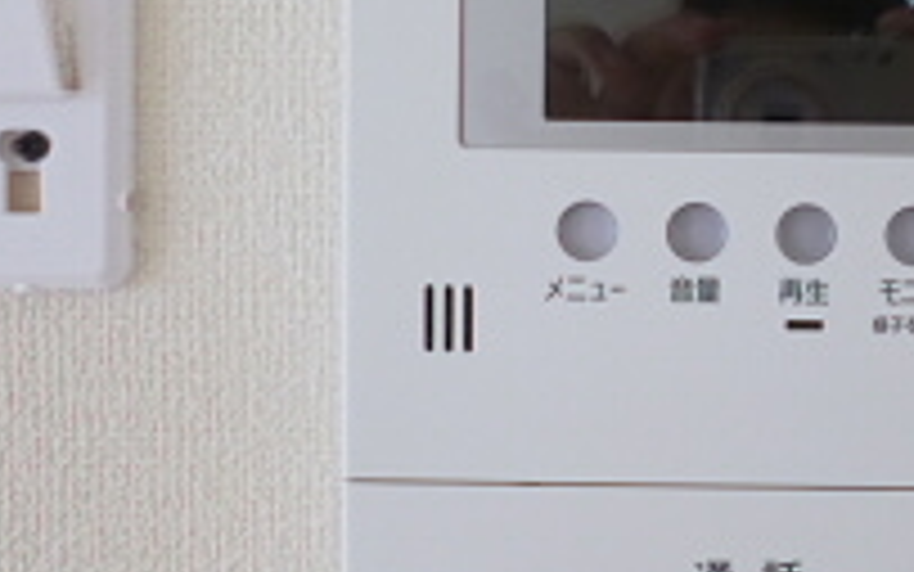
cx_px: 824
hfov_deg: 35.3
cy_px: 146
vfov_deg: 23.8
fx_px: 1345
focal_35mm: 54
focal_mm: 4.3
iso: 250
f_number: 2.5
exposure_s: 1/60
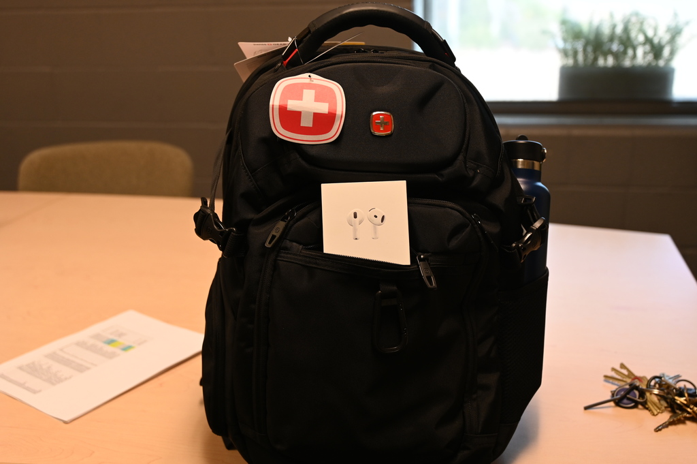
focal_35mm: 39
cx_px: 348
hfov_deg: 49.6
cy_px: 232
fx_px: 754
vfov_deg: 34.2
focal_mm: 39
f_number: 4
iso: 800
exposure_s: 1/30
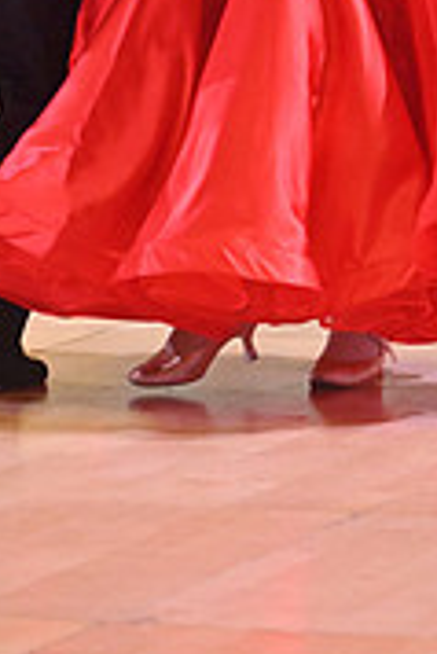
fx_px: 7087
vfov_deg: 5.2
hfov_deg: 3.5
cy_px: -342
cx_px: 182
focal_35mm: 390
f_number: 5
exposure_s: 1/400
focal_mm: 120
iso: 5000
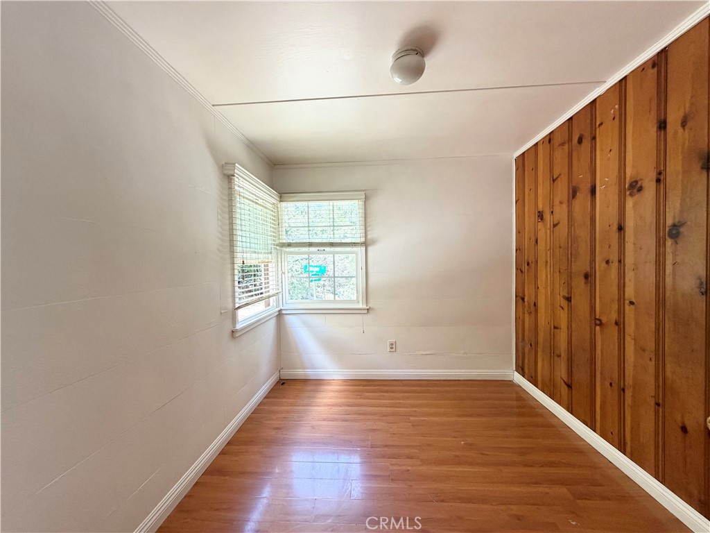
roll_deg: +2.7
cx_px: 355
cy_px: 266
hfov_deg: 102.1
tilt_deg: -1.4
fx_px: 287
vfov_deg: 85.7
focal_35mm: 14
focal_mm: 2.22
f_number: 2.2
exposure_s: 1/121
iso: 250
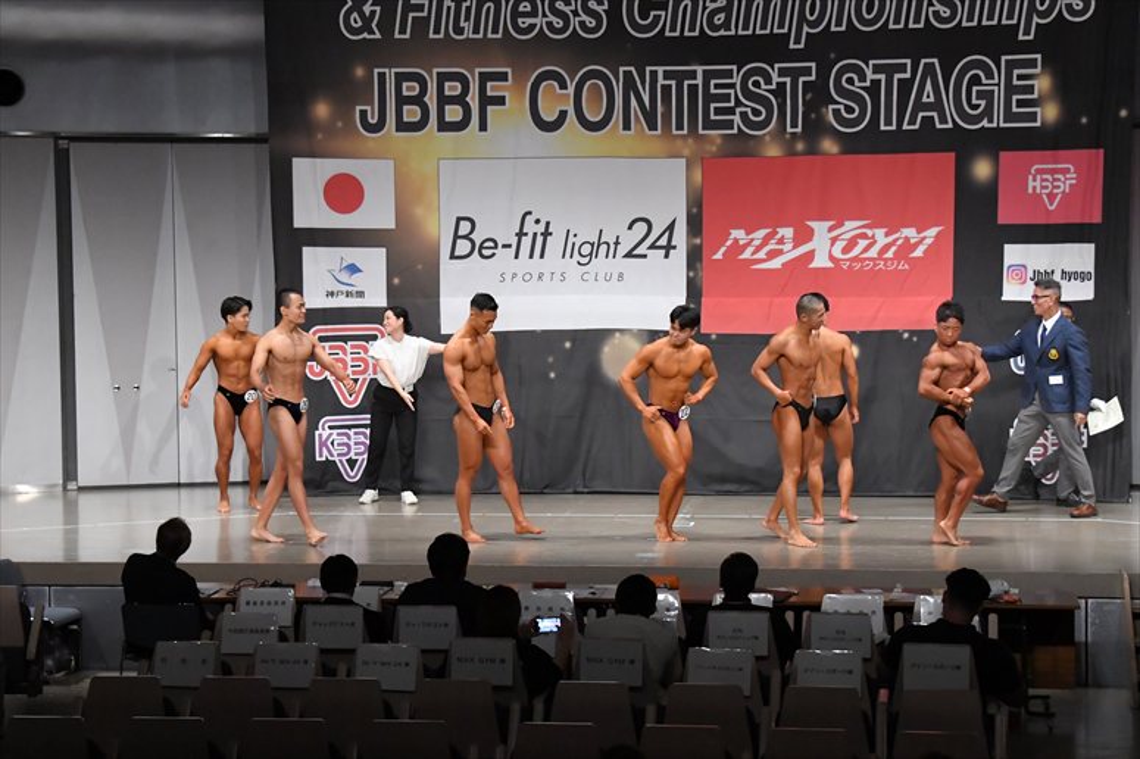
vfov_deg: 18.2
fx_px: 2374
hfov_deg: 27.0
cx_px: 570
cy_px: 380
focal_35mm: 75
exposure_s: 1/400
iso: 6400
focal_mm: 50
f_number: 5.6
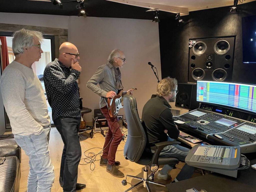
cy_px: 96
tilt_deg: -10.0
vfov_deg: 53.1
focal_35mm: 26
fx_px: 192
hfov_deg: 67.3
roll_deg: -0.6
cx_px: 128
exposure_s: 1/25
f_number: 1.6
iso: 800
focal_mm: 4.2
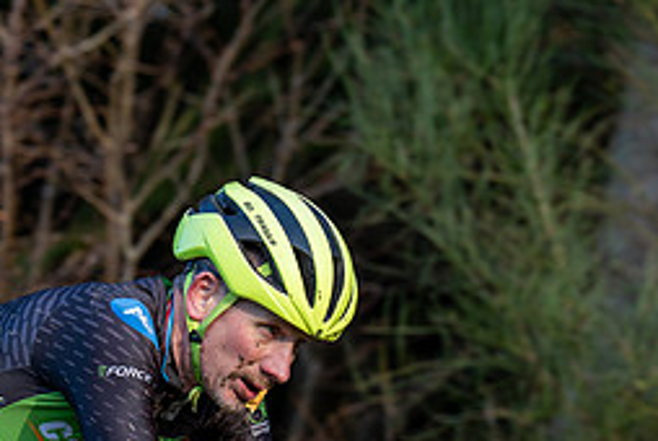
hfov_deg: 5.0
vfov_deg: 3.3
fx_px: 7594
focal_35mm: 415
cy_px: 390
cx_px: 174
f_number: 4.5
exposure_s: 1/500
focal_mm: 182
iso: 250
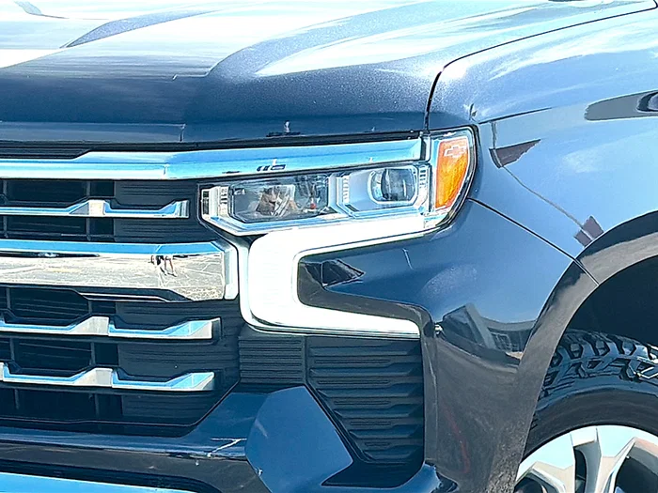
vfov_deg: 14.8
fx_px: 1901
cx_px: 329
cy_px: 246
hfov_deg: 19.6
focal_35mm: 100
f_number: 1.78
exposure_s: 1/2123
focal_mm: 6.86
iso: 80
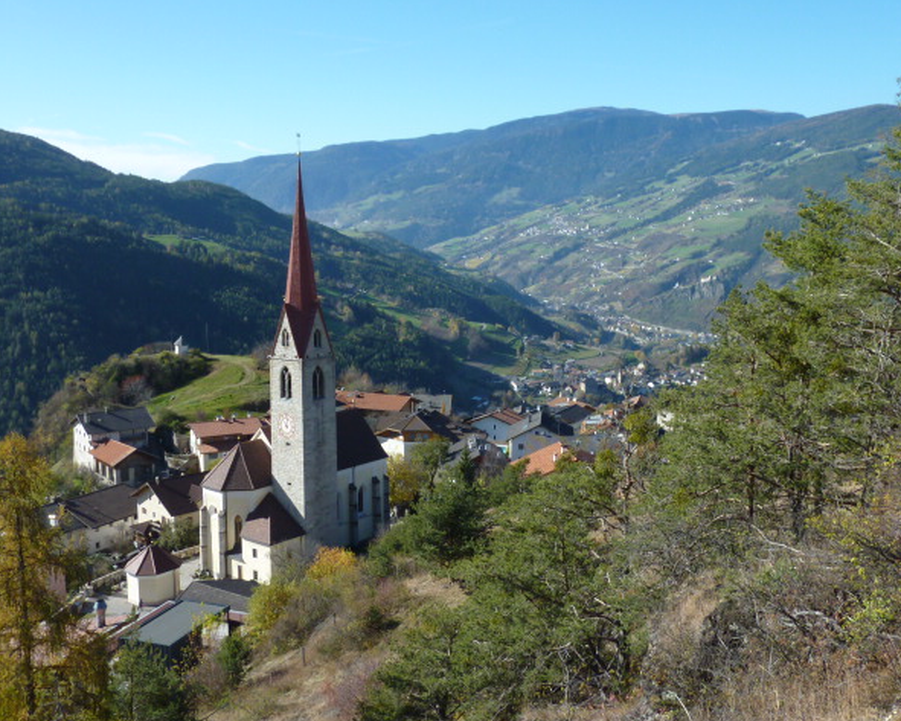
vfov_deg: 40.1
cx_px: 482
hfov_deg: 49.0
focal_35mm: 37
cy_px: 358
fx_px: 987
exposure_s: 1/400
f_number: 4
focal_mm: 4.1
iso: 80
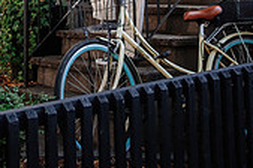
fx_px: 603
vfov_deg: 14.5
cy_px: -100
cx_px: 21
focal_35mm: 86
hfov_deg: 23.0
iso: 400
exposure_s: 1/200
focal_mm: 16.5
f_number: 2.8
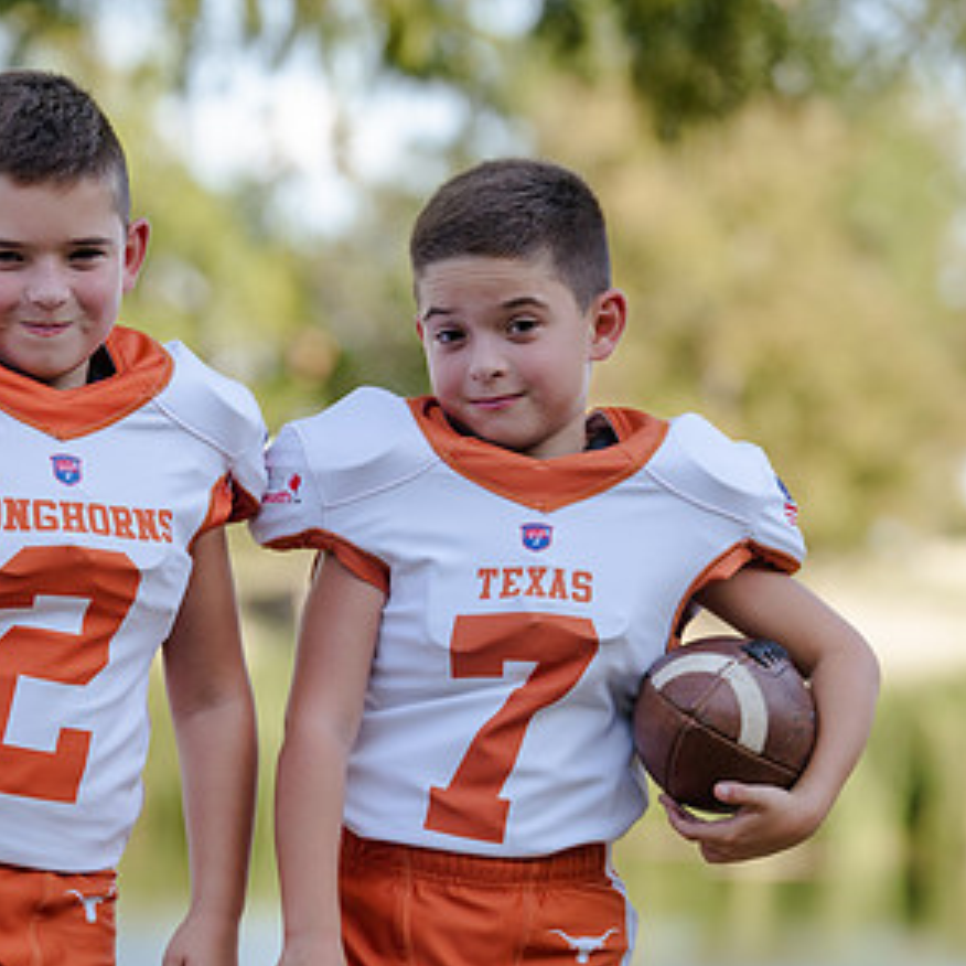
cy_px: 557
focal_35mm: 189
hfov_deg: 9.2
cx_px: 318
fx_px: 5967
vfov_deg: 9.3
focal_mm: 112
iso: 125
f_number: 3.2
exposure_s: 1/320
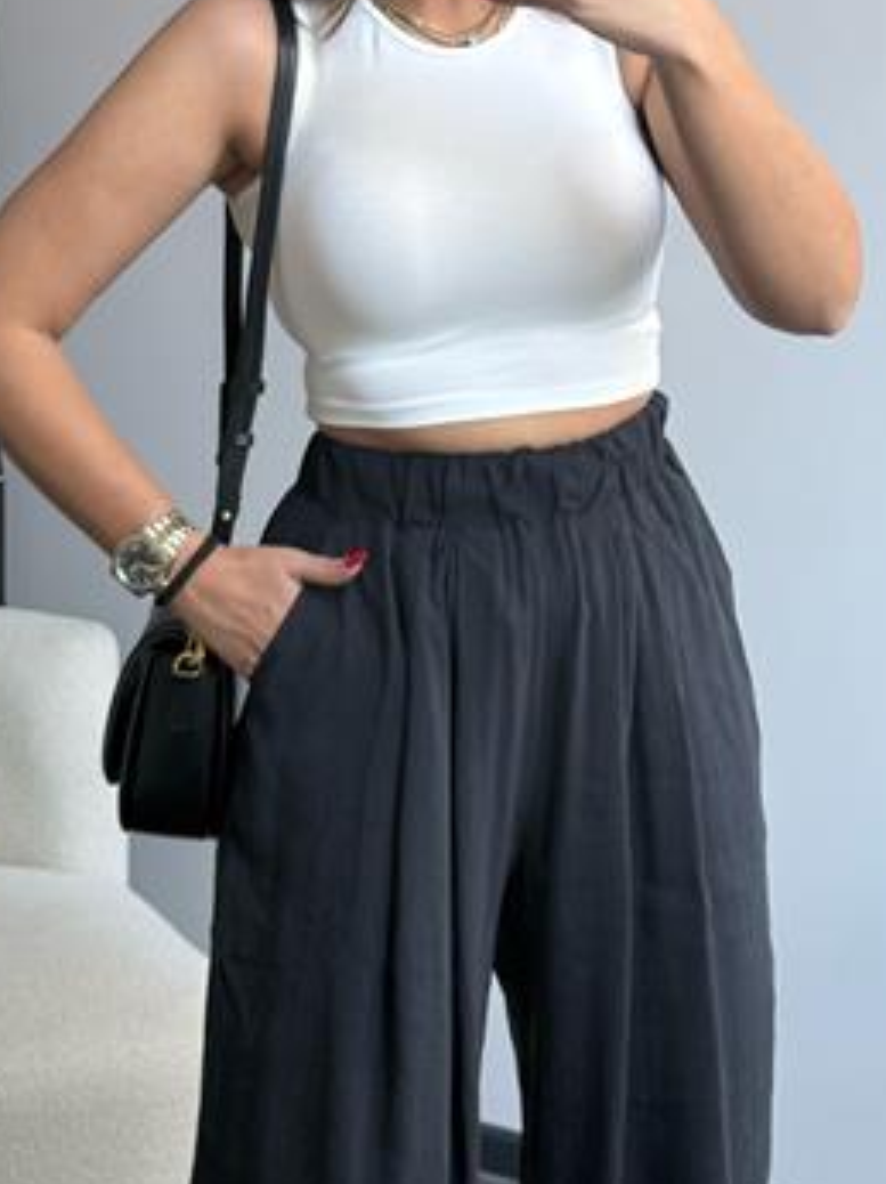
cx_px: 417
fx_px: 2529
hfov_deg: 19.9
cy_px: 310
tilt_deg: -18.7
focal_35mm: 74
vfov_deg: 26.0
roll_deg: +0.7
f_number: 1.78
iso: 200
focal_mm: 6.76
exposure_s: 1/154
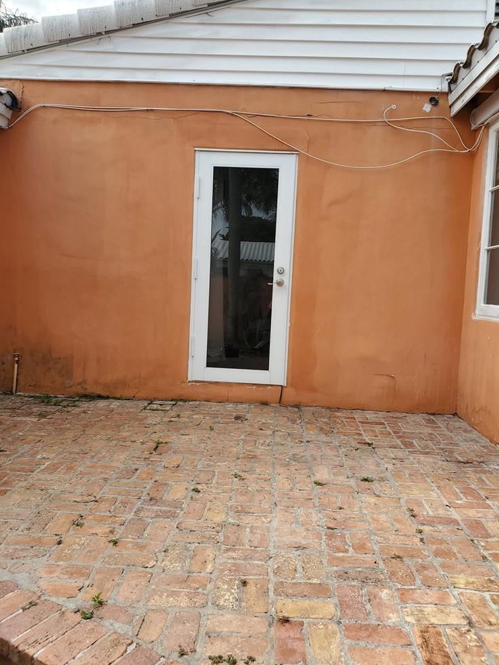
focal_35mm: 27
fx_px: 519
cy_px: 326
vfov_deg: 65.3
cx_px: 255
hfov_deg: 51.4
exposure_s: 1/609
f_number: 2.4
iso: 50
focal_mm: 4.3
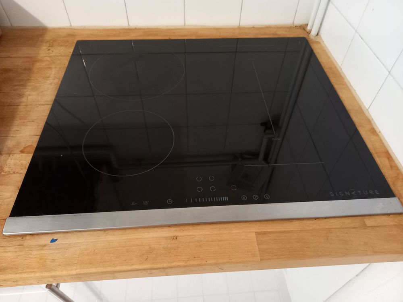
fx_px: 291
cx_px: 202
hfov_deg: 69.4
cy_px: 151
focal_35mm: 25
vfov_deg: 54.9
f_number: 2
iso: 400
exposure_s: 1/24
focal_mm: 4.6
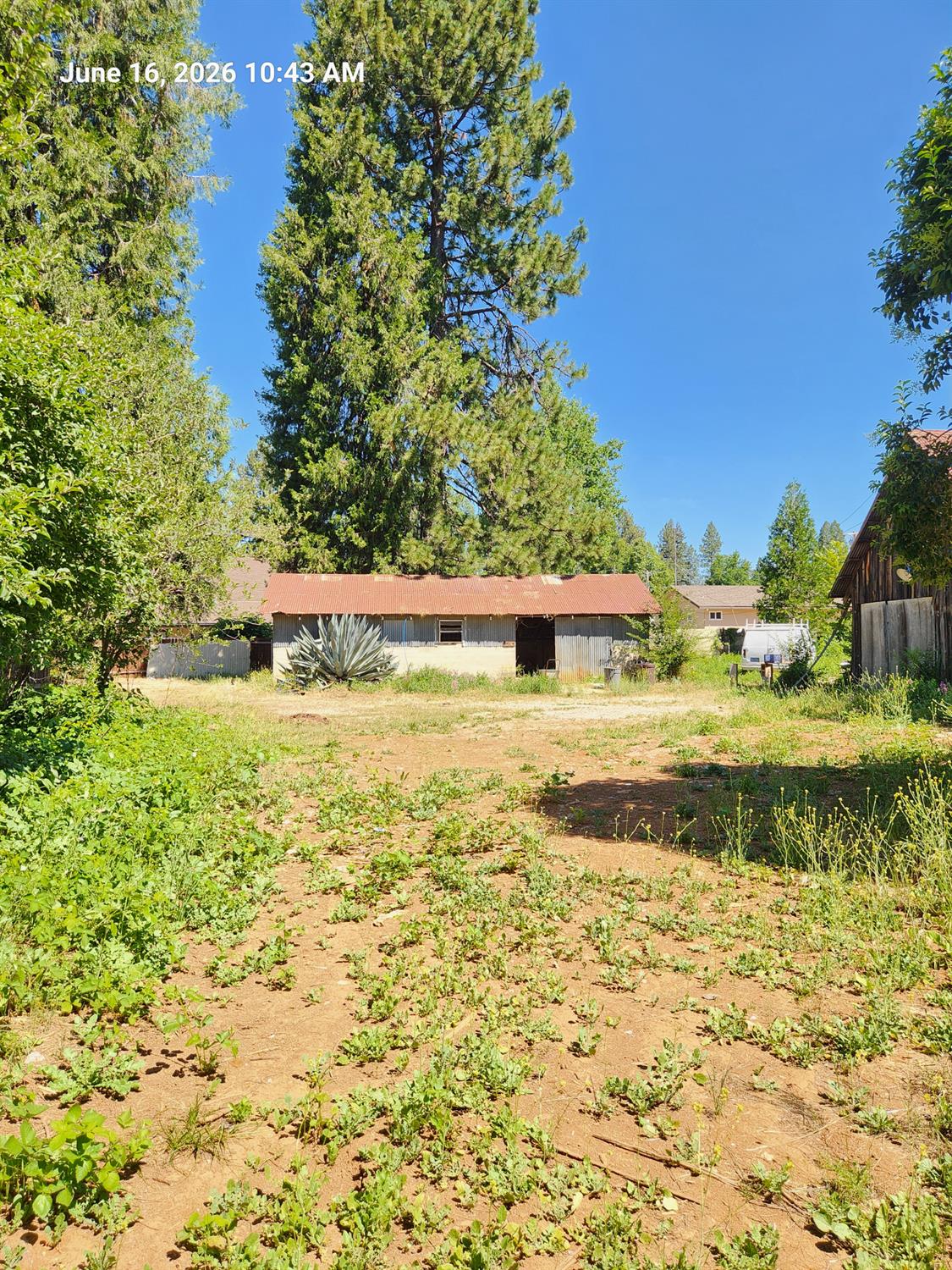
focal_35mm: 23
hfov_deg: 58.9
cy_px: 635
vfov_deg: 73.9
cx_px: 476
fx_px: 843
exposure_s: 1/447
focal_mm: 5.4
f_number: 1.8
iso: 20
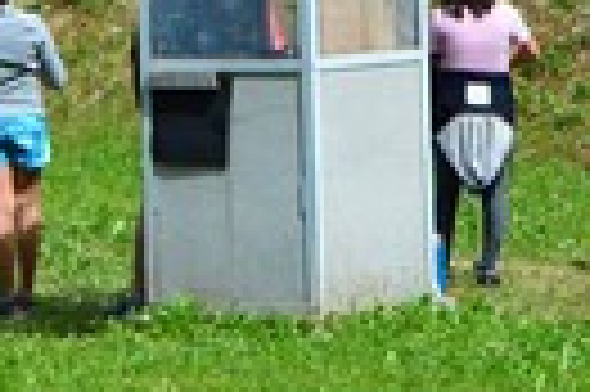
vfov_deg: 3.3
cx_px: 203
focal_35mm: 411
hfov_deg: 5.0
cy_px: -313
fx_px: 6726
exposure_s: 1/1600
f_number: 4
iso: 200
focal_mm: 35
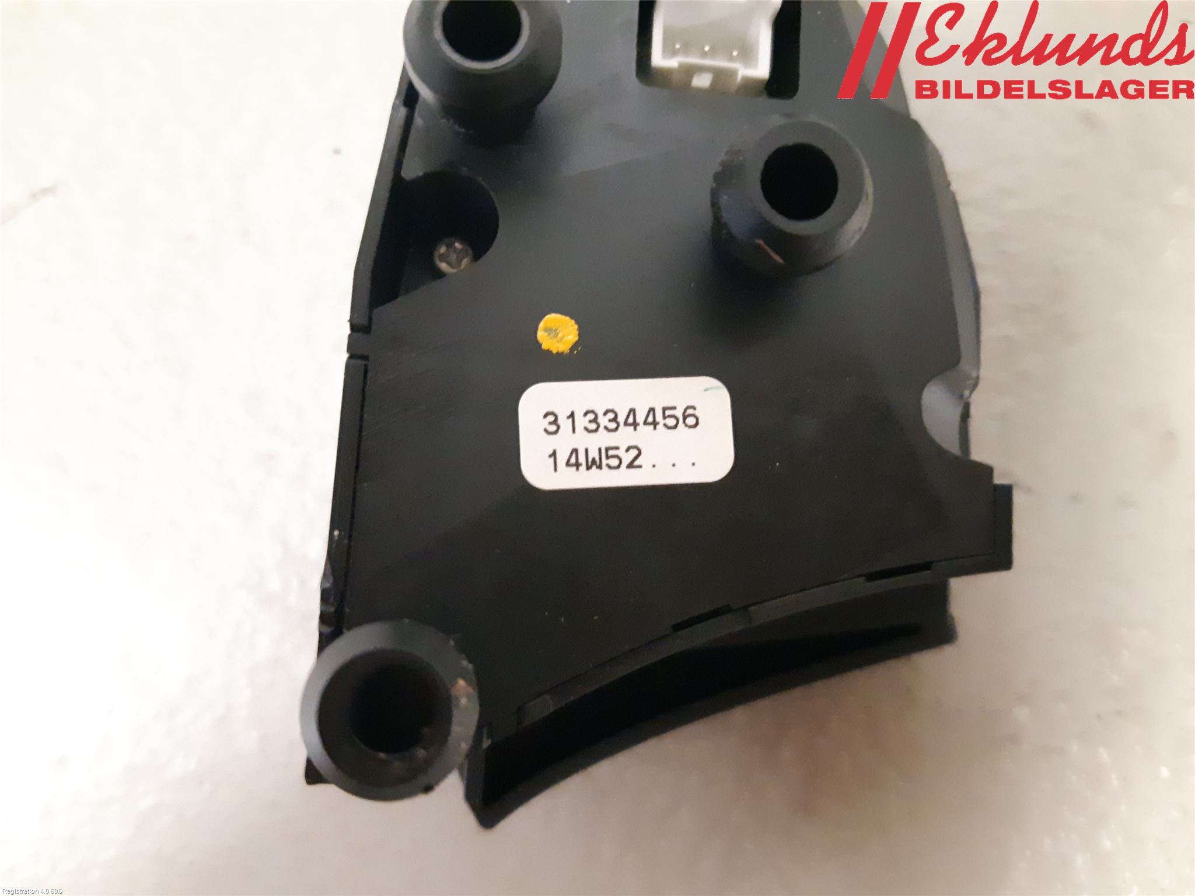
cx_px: 598
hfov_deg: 67.3
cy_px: 448
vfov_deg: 53.1
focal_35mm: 26
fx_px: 898
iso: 800
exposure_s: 1/50
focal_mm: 3.93
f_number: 1.7
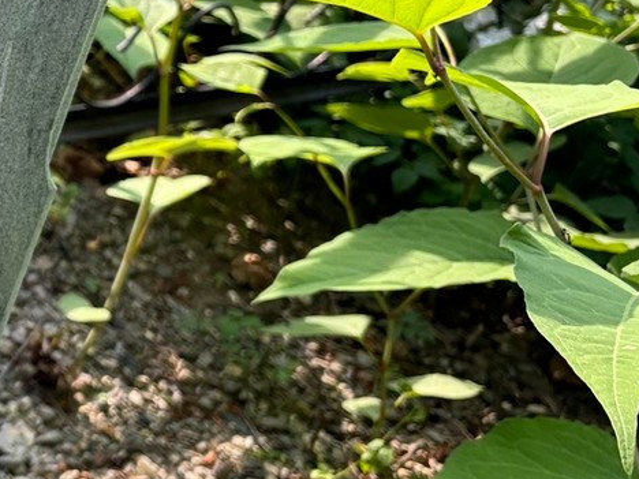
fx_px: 1477
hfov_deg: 21.1
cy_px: 85
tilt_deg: -33.2
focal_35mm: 80
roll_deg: -15.7
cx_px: -287
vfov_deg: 18.2
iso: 50
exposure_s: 1/290
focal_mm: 5.96
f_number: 1.6
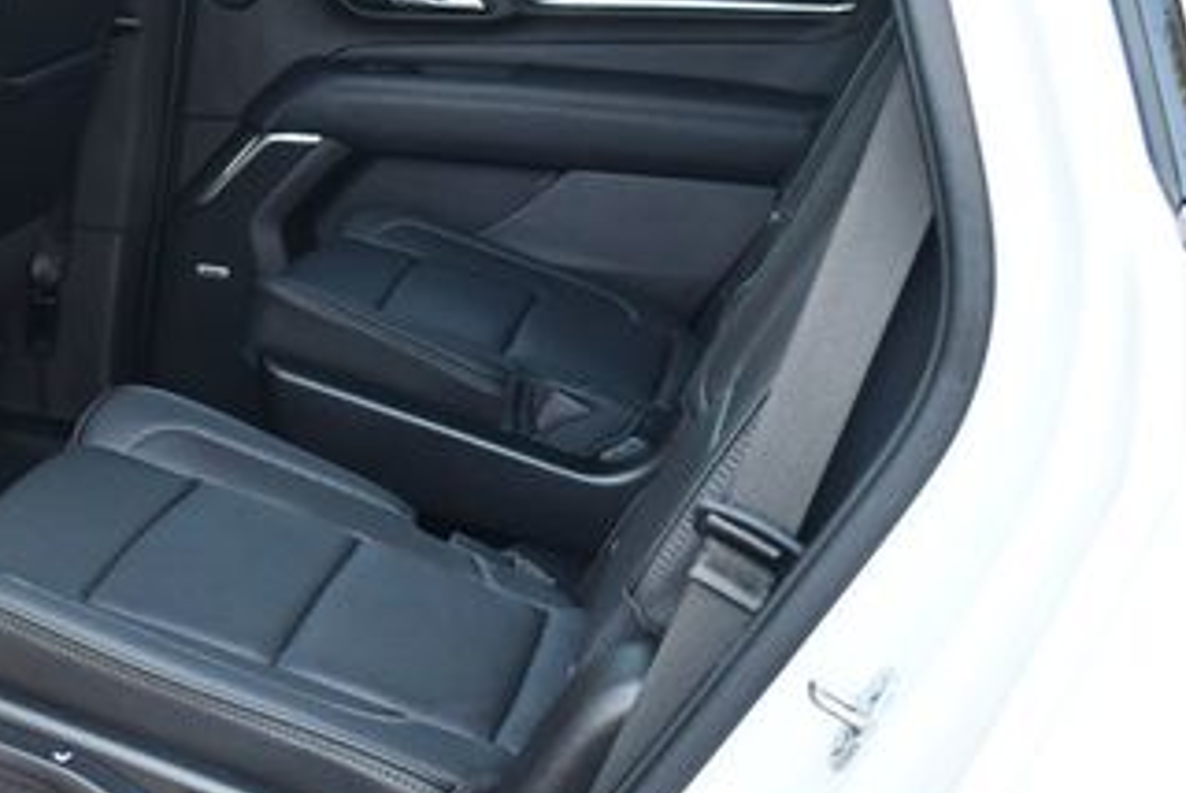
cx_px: 85
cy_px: 393
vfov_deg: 19.0
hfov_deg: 26.9
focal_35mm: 72
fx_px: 2374
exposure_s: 1/200
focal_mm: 18
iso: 800
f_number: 3.5
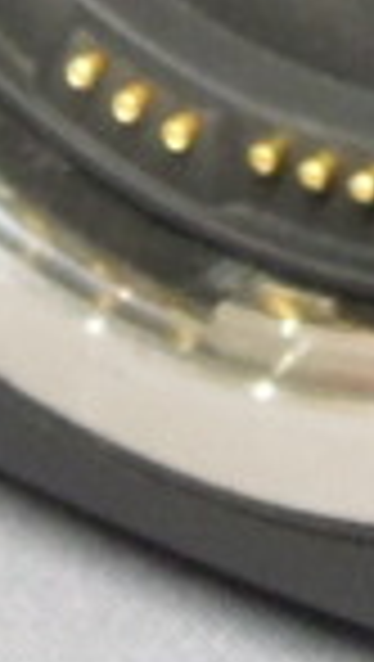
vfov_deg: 6.6
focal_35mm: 311
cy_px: -860
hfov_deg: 3.9
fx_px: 5467
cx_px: 243
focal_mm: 6.3
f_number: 4
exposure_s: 1/20
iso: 400
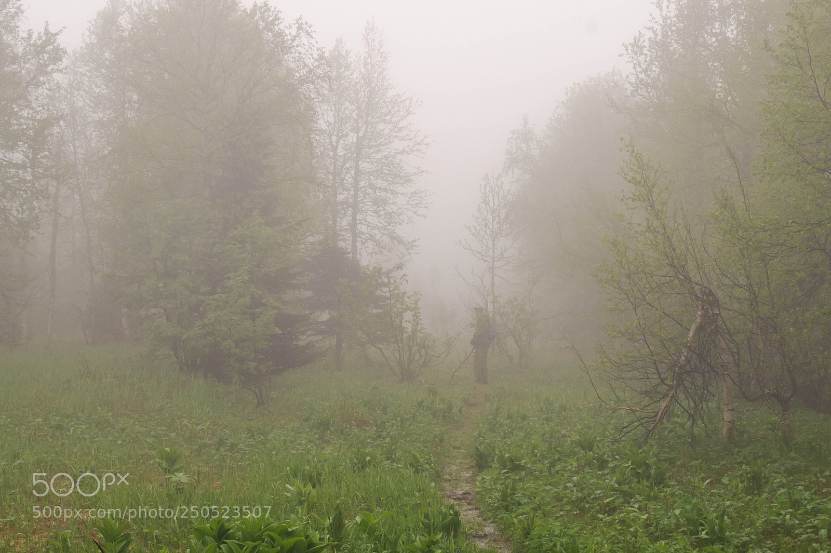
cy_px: 276
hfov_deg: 62.0
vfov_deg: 43.6
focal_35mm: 30
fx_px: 692
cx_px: 416
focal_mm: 30
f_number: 9
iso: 400
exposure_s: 1/80
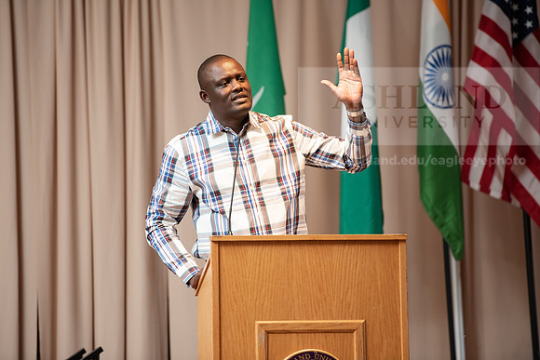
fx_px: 3001
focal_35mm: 200
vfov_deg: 6.9
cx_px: 270
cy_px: 180
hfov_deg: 10.3
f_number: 3.2
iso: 1600
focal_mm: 200
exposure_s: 1/200
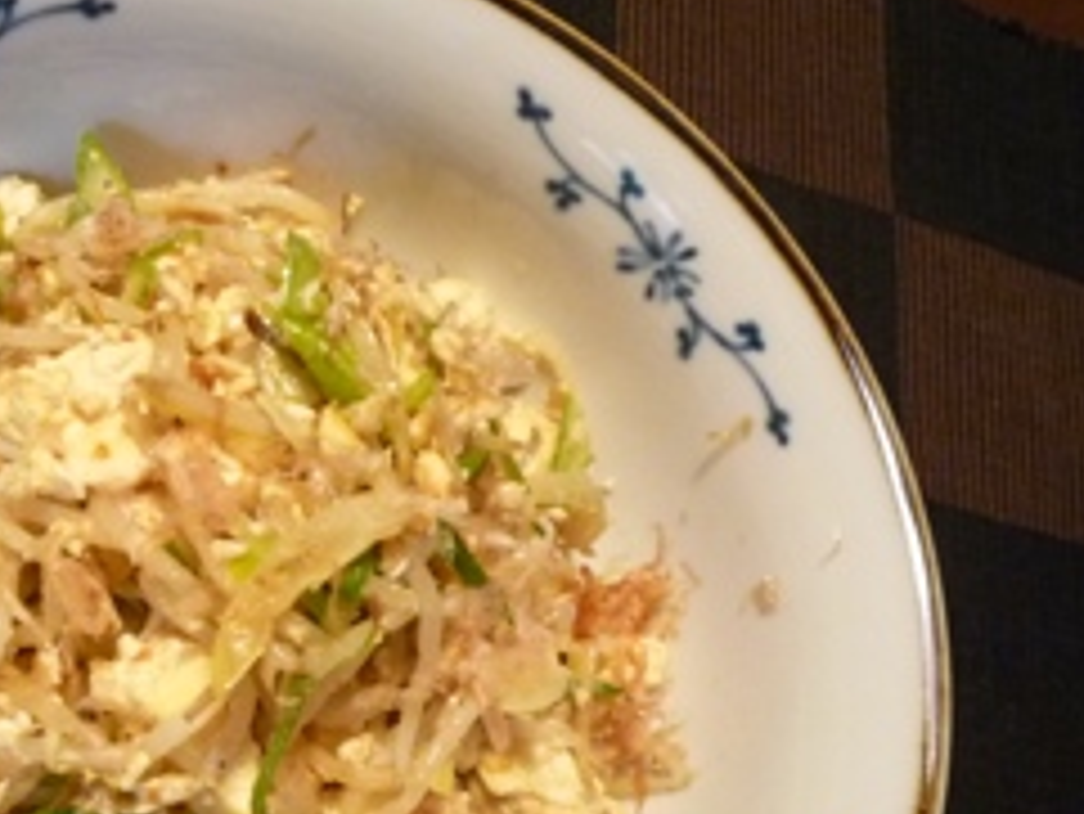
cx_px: 241
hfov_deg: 41.4
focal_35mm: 44
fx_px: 1379
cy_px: 643
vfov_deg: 32.1
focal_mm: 4.4
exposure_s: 1/8
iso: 400
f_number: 2.8
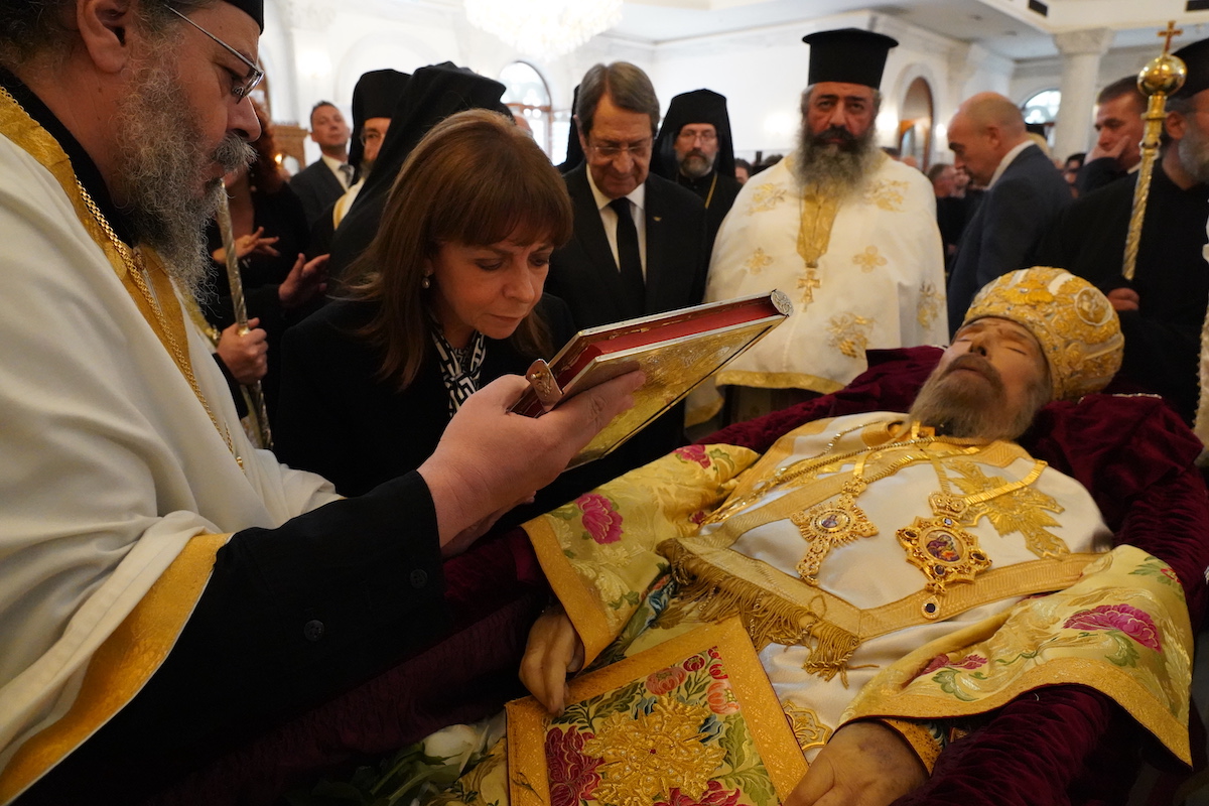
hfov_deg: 73.7
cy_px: 403
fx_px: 806
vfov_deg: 53.1
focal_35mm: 24
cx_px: 604
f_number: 5.6
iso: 16000
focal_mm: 24
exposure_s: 1/640
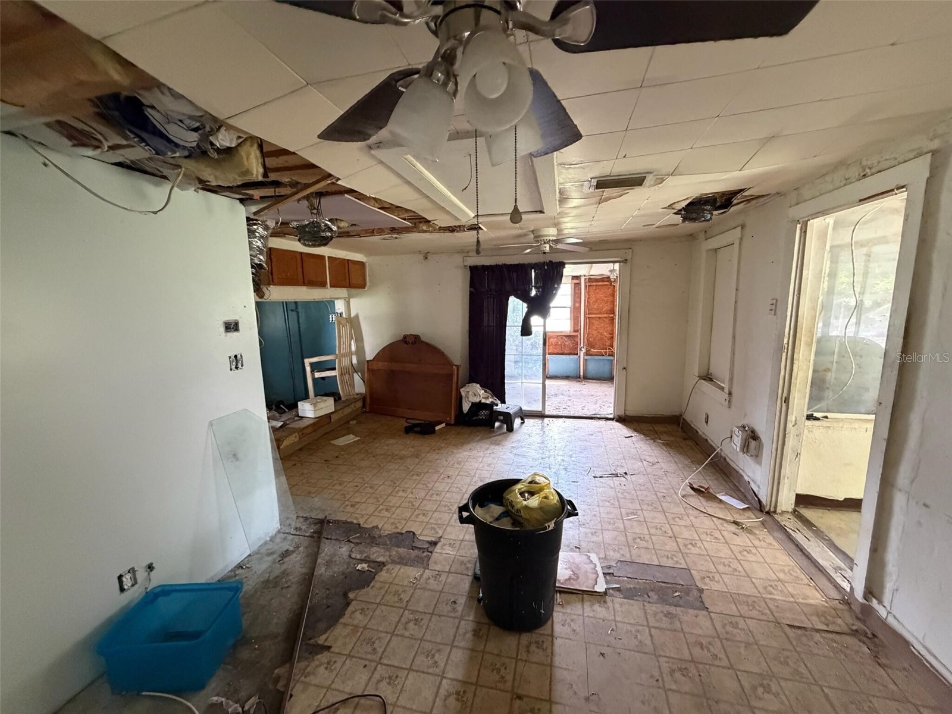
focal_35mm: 14
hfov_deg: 102.1
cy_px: 357
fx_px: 385
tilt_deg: -8.8
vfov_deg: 85.7
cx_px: 476
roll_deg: +1.8
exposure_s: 1/60
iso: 640
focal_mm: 2.22
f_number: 2.2
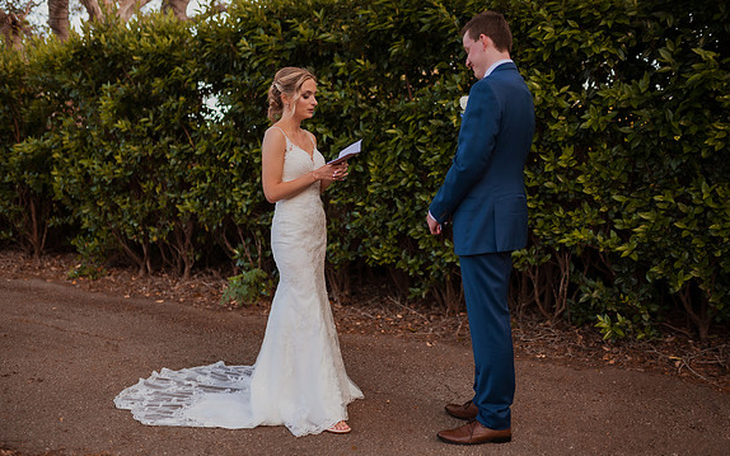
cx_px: 362
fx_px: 716
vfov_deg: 35.3
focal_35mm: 36
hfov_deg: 54.0
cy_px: 236
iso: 320
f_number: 1.8
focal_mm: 35
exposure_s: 1/1250
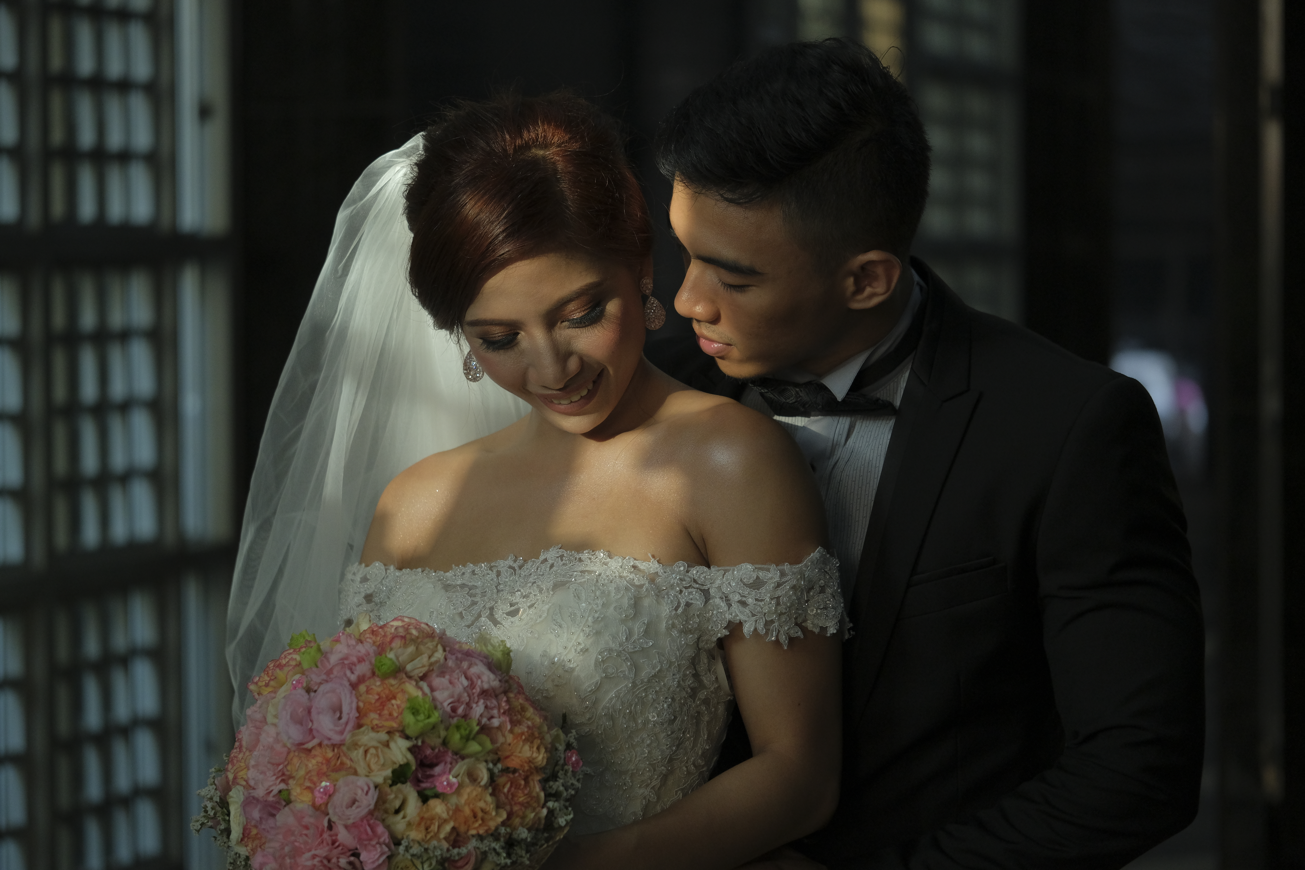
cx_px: 652
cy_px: 435
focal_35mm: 120
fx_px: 4350
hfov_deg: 17.1
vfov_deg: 11.4
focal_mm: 80
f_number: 2.8
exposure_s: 1/125
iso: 1000
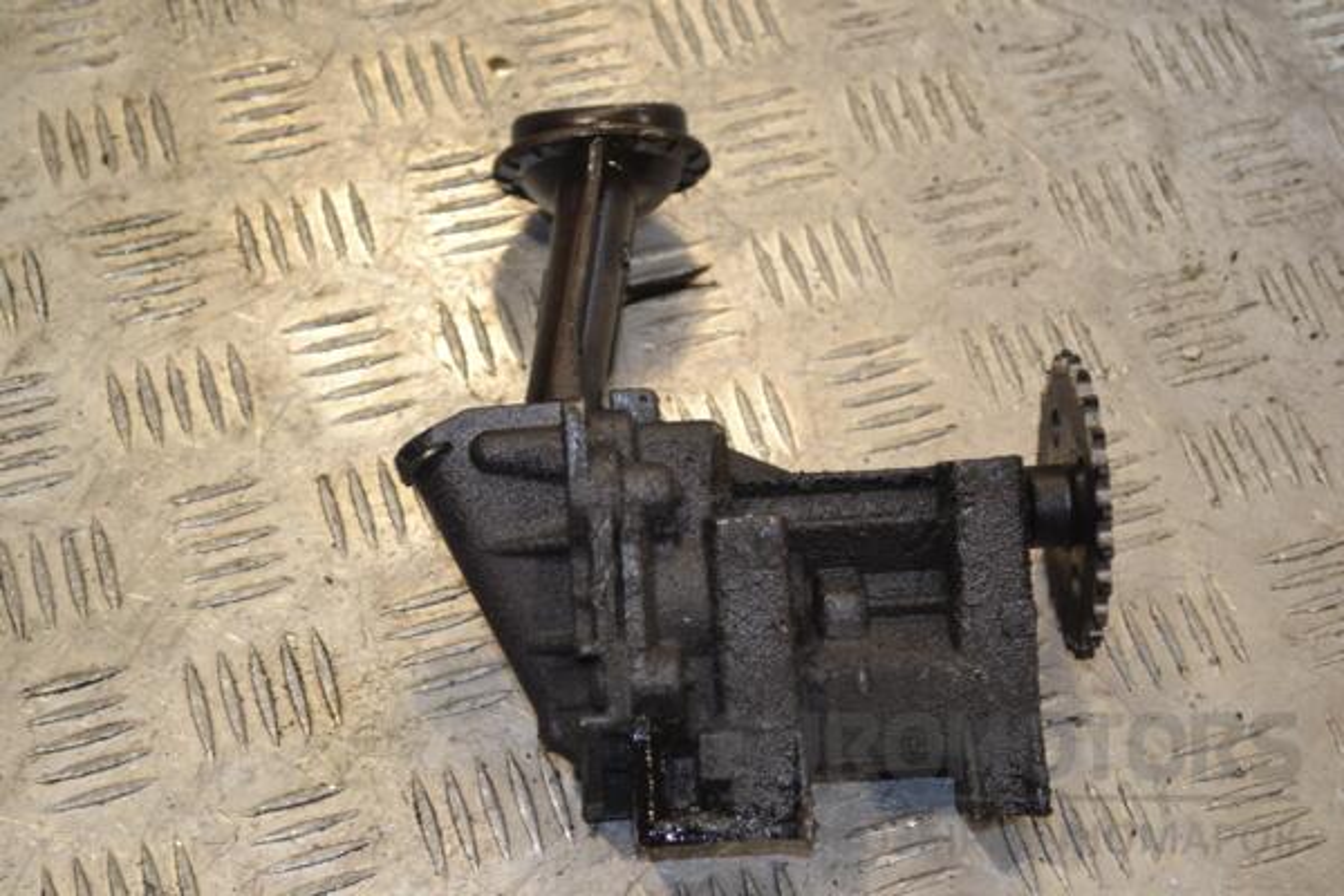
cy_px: 448
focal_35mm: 68
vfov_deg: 20.2
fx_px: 2520
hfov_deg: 29.9
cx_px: 672
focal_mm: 45
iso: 400
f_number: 5.3
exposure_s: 1/100
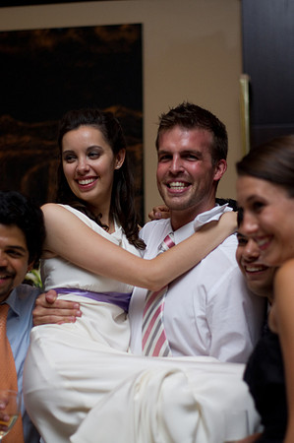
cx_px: 147
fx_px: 921
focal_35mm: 75
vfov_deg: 27.0
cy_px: 222
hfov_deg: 18.1
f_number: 2.2
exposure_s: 1/180
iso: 800
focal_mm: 50
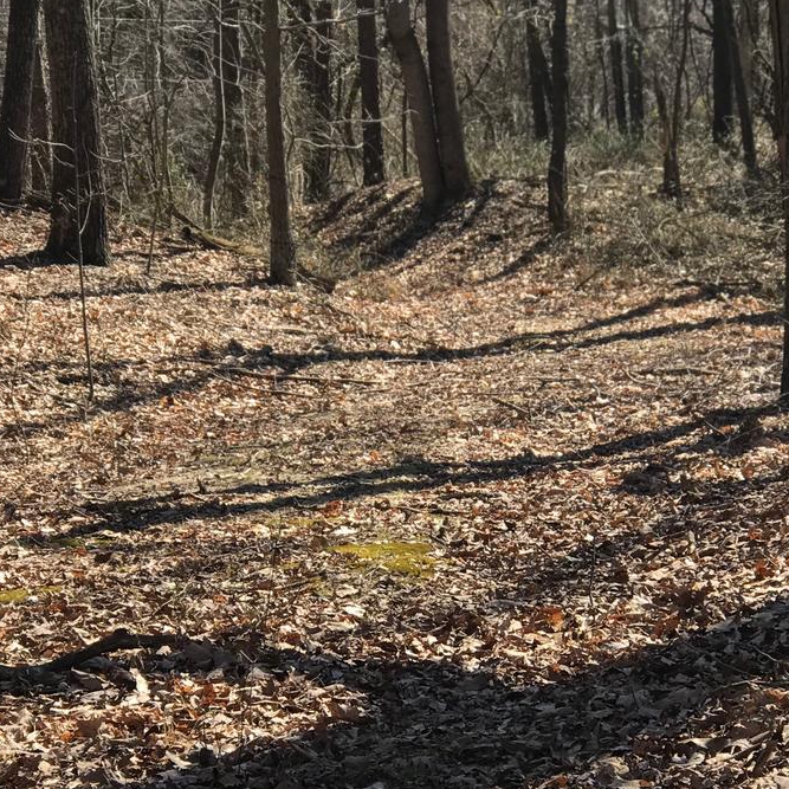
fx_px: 2991
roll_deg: +3.6
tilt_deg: -13.9
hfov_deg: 15.0
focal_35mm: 116
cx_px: 402
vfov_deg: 15.0
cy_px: 577
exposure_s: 1/336
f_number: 2.8
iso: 20
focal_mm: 6.6
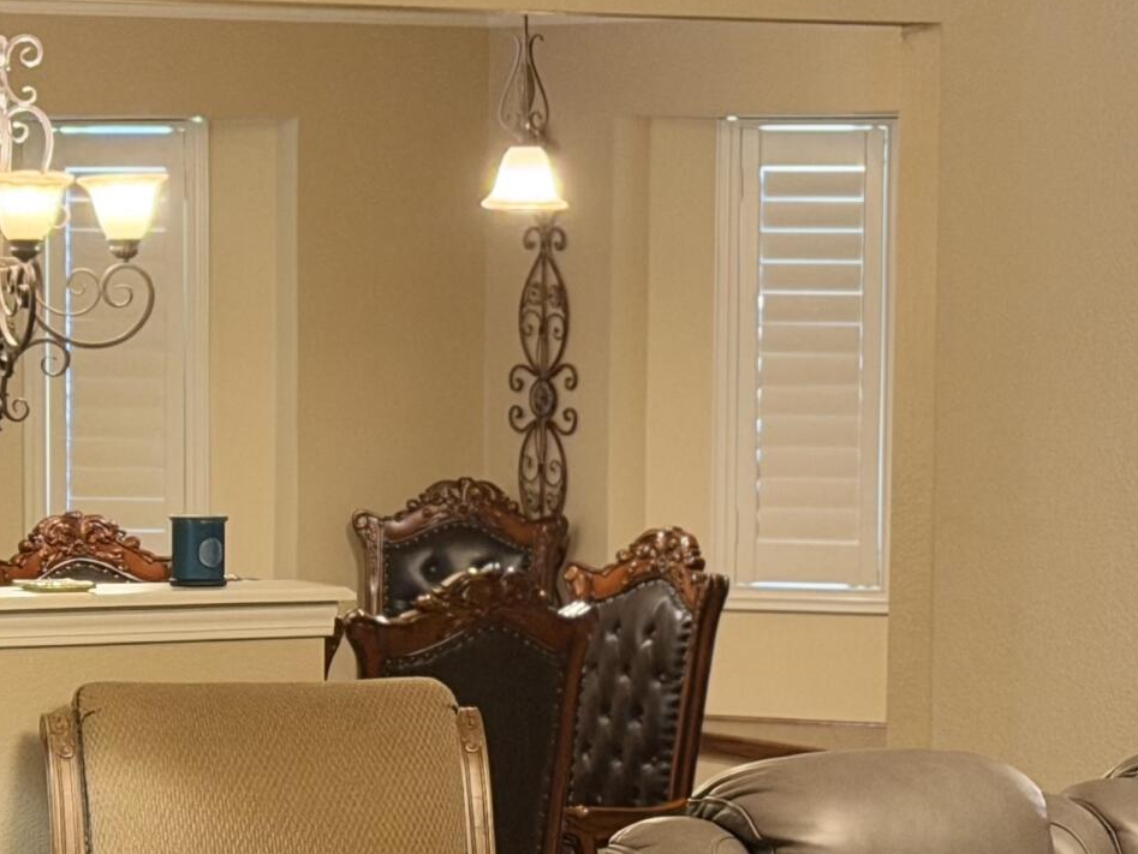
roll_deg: -0.6
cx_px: 350
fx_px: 4999
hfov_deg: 13.0
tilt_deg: -5.5
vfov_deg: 9.7
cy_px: 683
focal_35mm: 152
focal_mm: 6.76
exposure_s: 1/40
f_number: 1.78
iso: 200
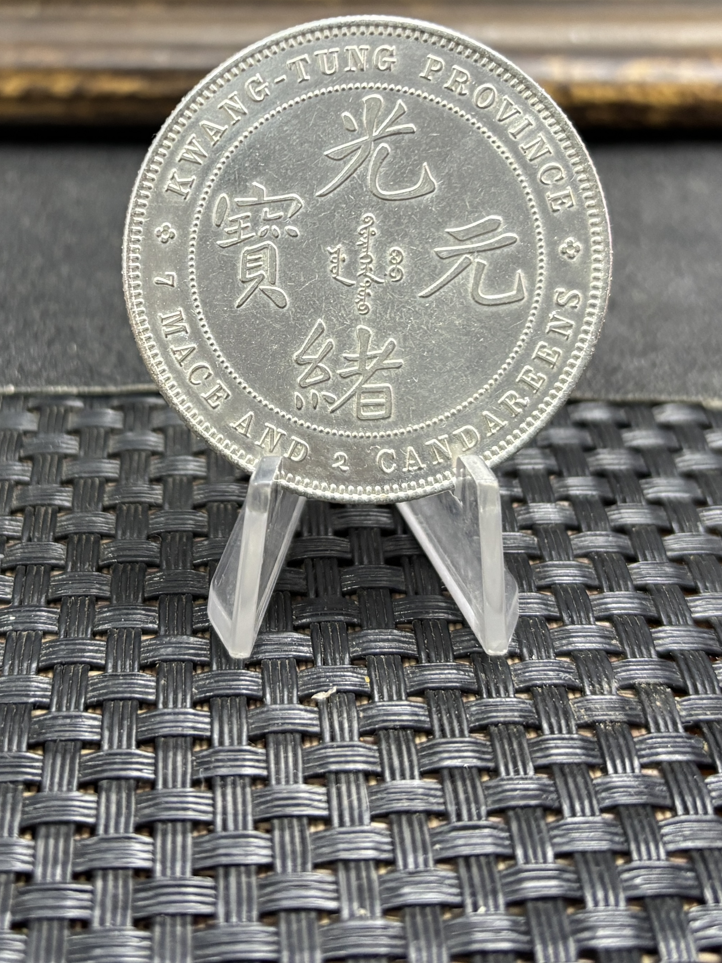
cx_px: 368
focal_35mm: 39
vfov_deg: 46.4
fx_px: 1085
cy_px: 262
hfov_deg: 36.8
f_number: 1.6
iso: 250
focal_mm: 5.96
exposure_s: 1/50
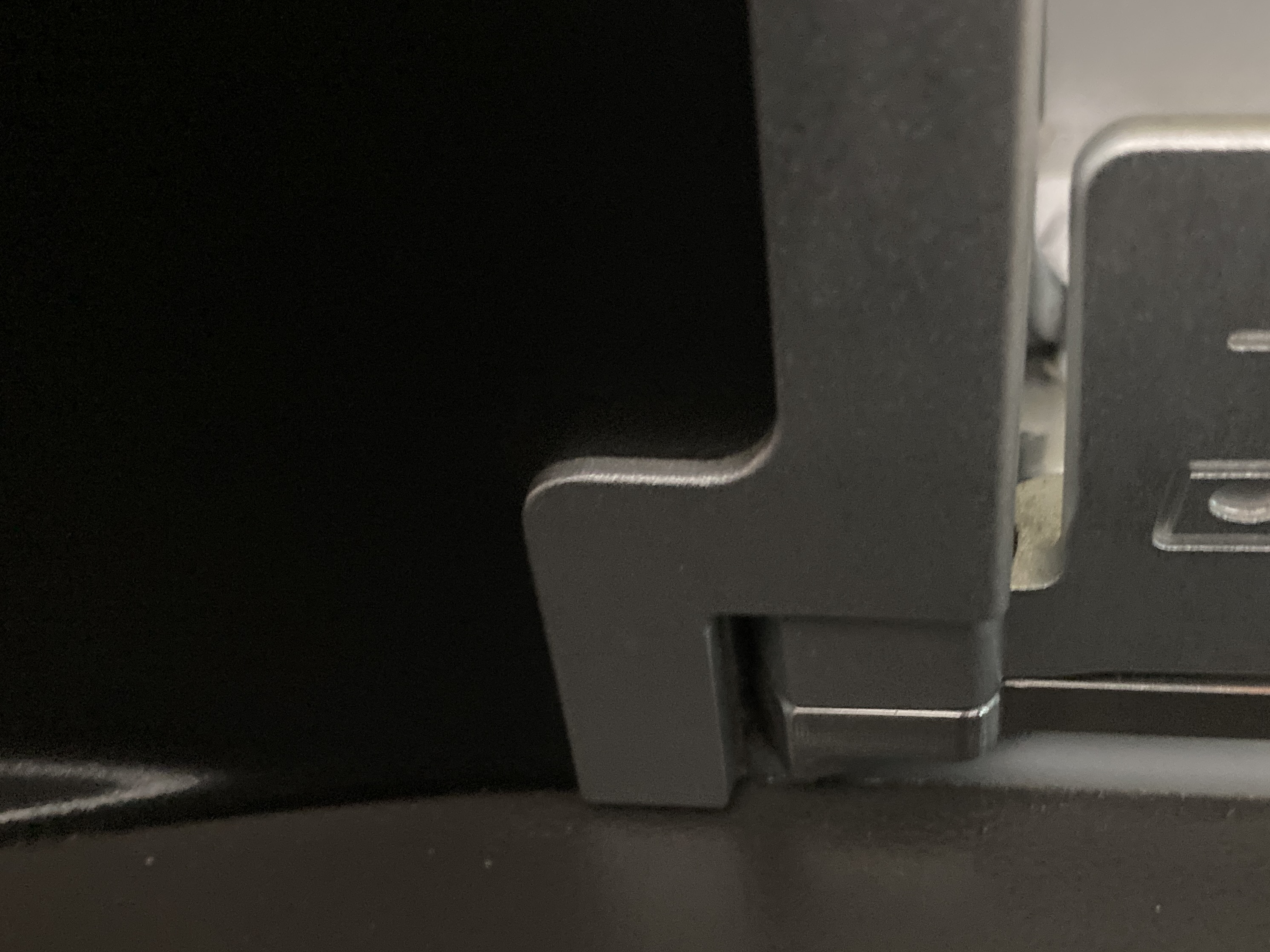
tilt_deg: -40.3
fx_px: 1394
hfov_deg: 48.1
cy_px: 597
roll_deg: +2.5
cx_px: 861
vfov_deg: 37.5
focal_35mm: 38
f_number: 1.8
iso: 1000
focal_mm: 3.99
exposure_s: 1/15
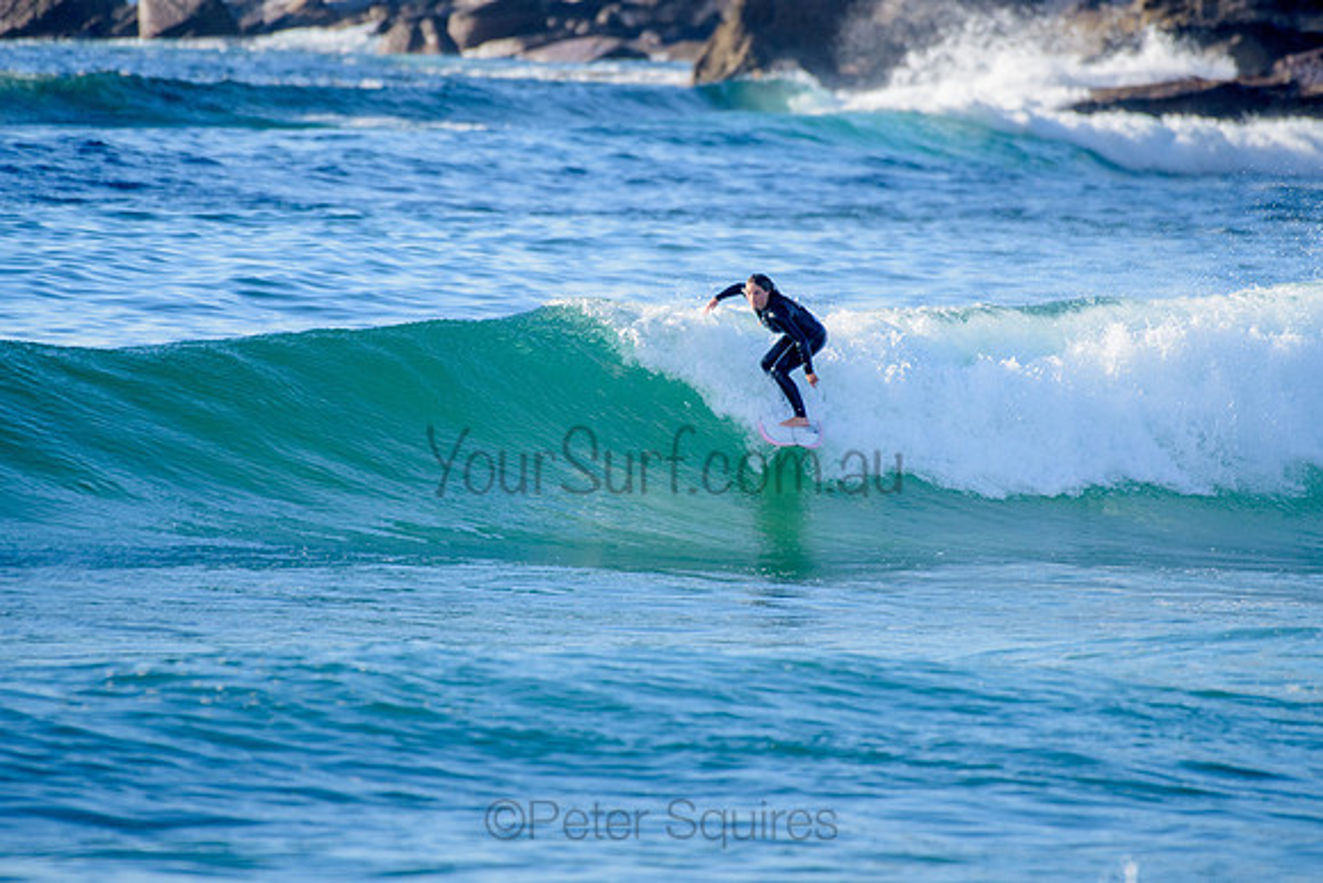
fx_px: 22545
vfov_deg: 2.2
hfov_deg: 3.4
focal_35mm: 613
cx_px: 694
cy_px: 351
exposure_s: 1/2000
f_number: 5.6
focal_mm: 500
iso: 640
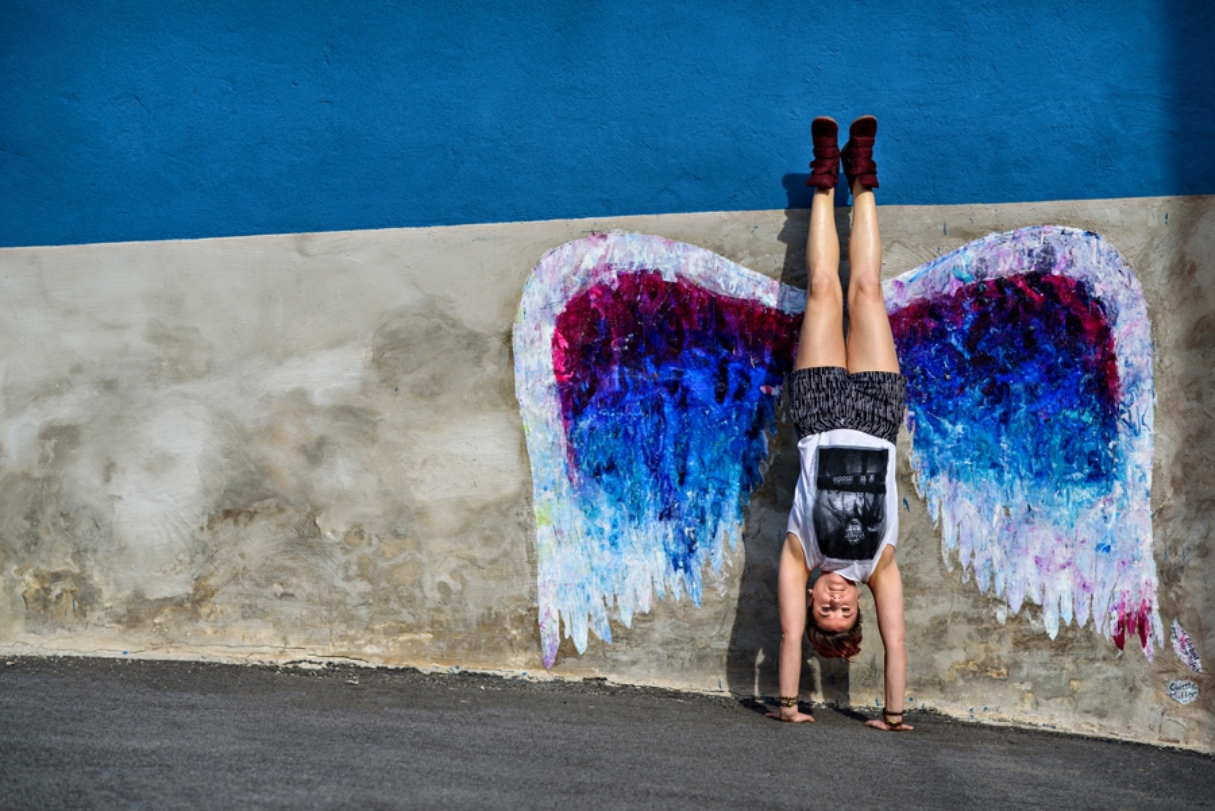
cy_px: 406
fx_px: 2870
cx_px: 608
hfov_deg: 23.9
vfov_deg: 16.1
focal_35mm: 85
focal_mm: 85
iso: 100
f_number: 2.8
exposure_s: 1/2500
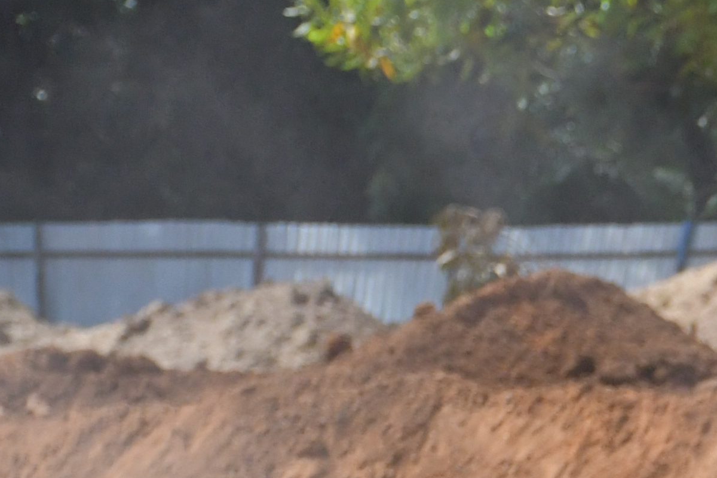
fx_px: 6652
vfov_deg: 4.1
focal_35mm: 334
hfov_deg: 6.0
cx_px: 1449
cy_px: 932
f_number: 4.5
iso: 1000
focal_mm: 48
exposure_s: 1/5000
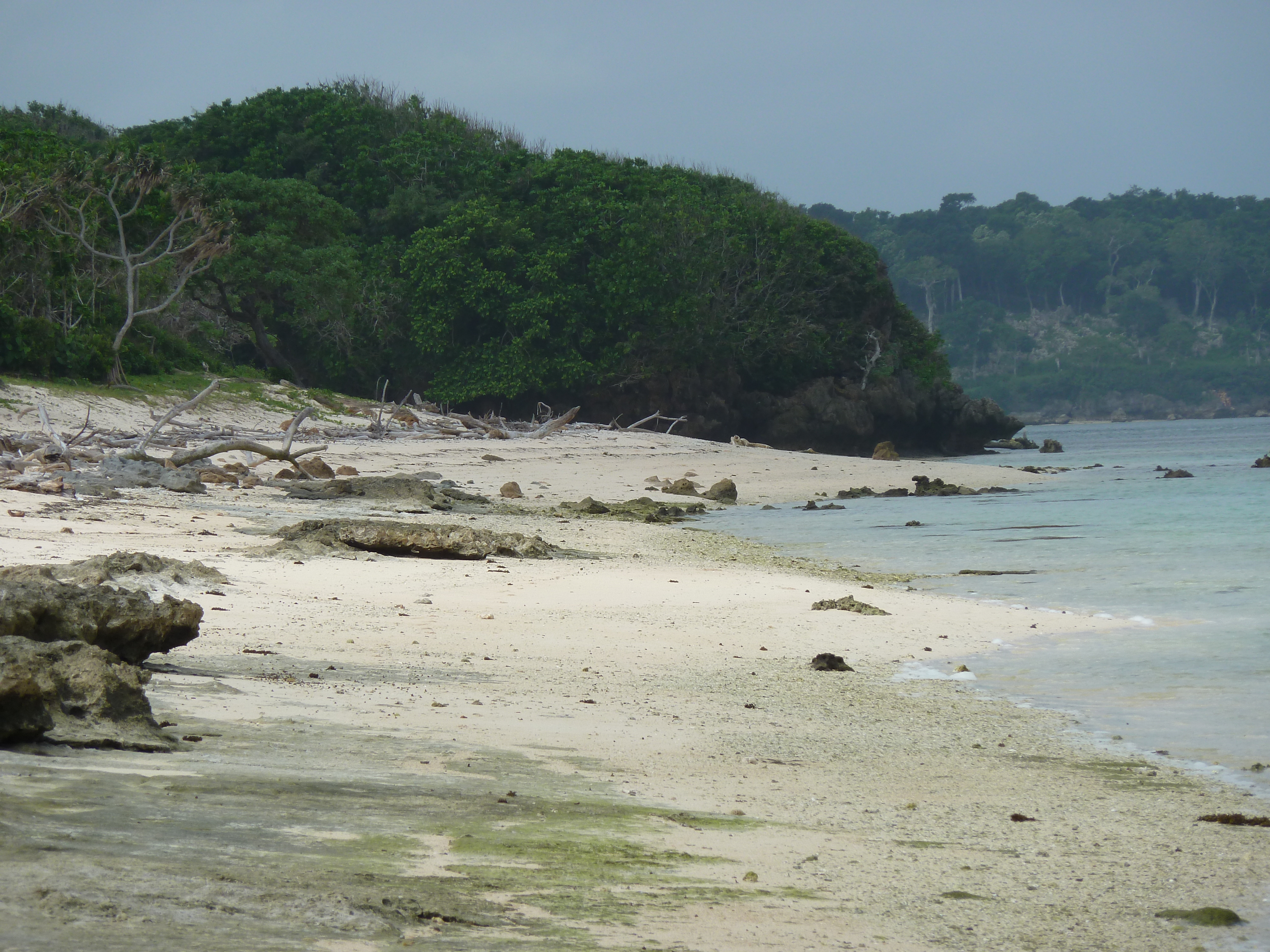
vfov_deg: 6.1
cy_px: 476
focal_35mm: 242
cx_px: 635
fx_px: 8879
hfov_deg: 8.2
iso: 80
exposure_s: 1/400
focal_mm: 39.7
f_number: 5.6
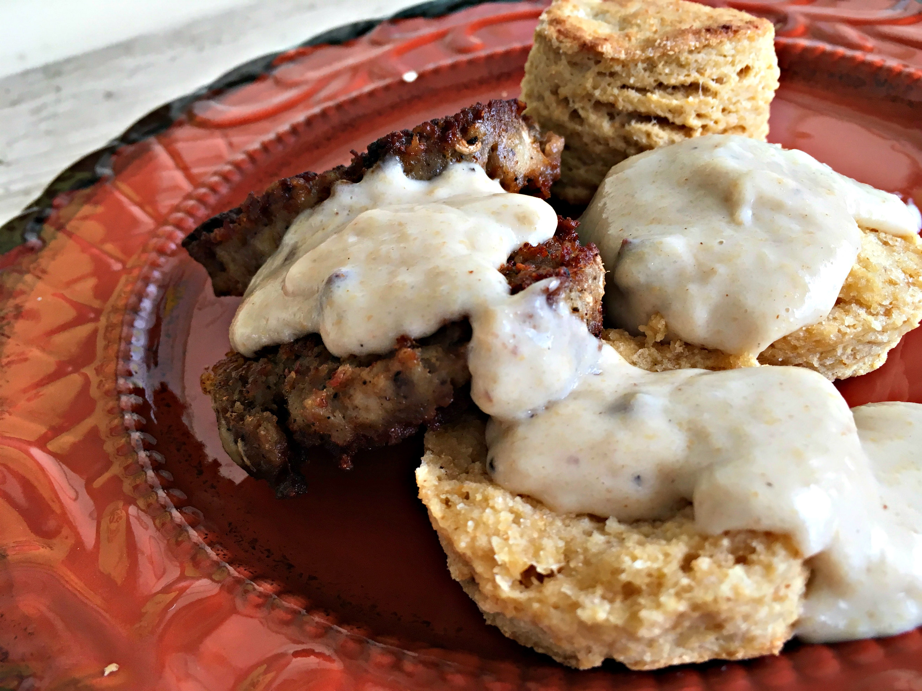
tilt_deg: -42.1
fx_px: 772
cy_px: 346
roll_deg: +11.9
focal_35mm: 29
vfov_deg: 48.2
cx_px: 461
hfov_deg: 61.7
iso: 25
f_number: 2.2
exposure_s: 1/40
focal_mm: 4.15
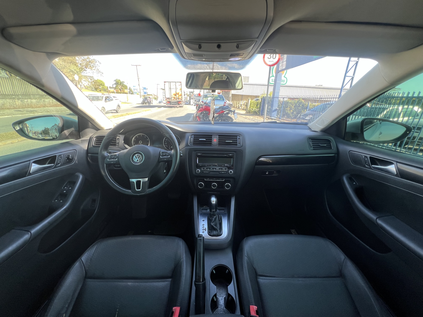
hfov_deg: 106.2
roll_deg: -3.2
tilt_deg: -19.6
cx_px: 212
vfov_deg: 89.9
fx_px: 159
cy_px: 158
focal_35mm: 13
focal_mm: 1.57
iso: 50
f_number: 1.8
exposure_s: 1/99
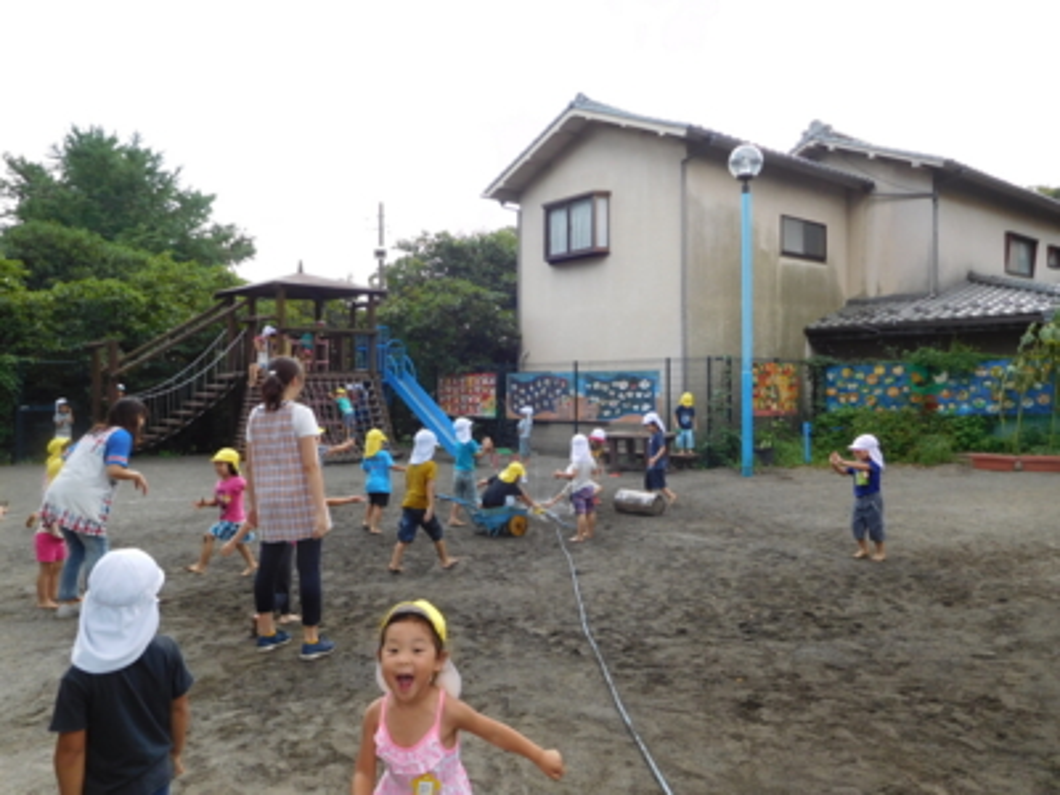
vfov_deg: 54.9
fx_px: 766
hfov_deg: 69.4
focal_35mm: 25
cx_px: 530
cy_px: 398
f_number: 3.4
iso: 125
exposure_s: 1/400
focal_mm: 4.5
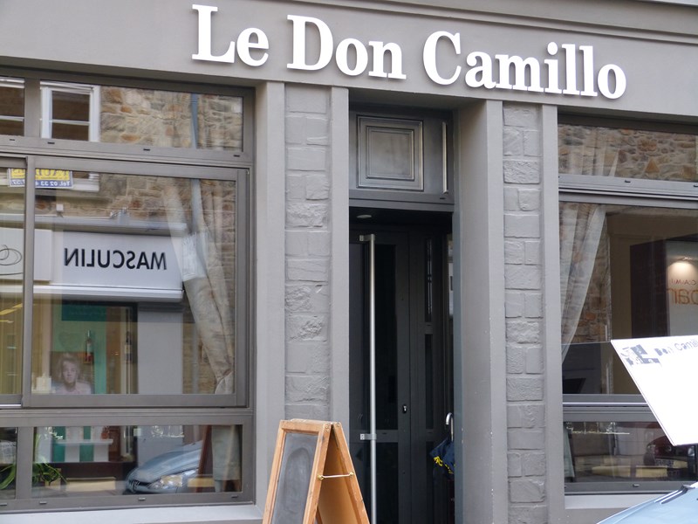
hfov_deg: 27.8
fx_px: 1411
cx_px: 349
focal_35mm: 70
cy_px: 262
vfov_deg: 21.0
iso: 200
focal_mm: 12.6
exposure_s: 1/60
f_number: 3.3
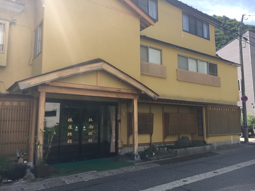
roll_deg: +2.0
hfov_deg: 61.7
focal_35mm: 29
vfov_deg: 48.2
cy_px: 96
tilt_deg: +6.4
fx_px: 214
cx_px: 128
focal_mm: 4.15
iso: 25
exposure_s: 1/574
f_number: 2.2
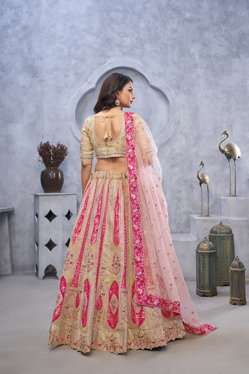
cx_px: 124
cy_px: 187
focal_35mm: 35
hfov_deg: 37.9
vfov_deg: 54.4
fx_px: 363
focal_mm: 35
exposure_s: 1/160
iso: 640
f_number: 5
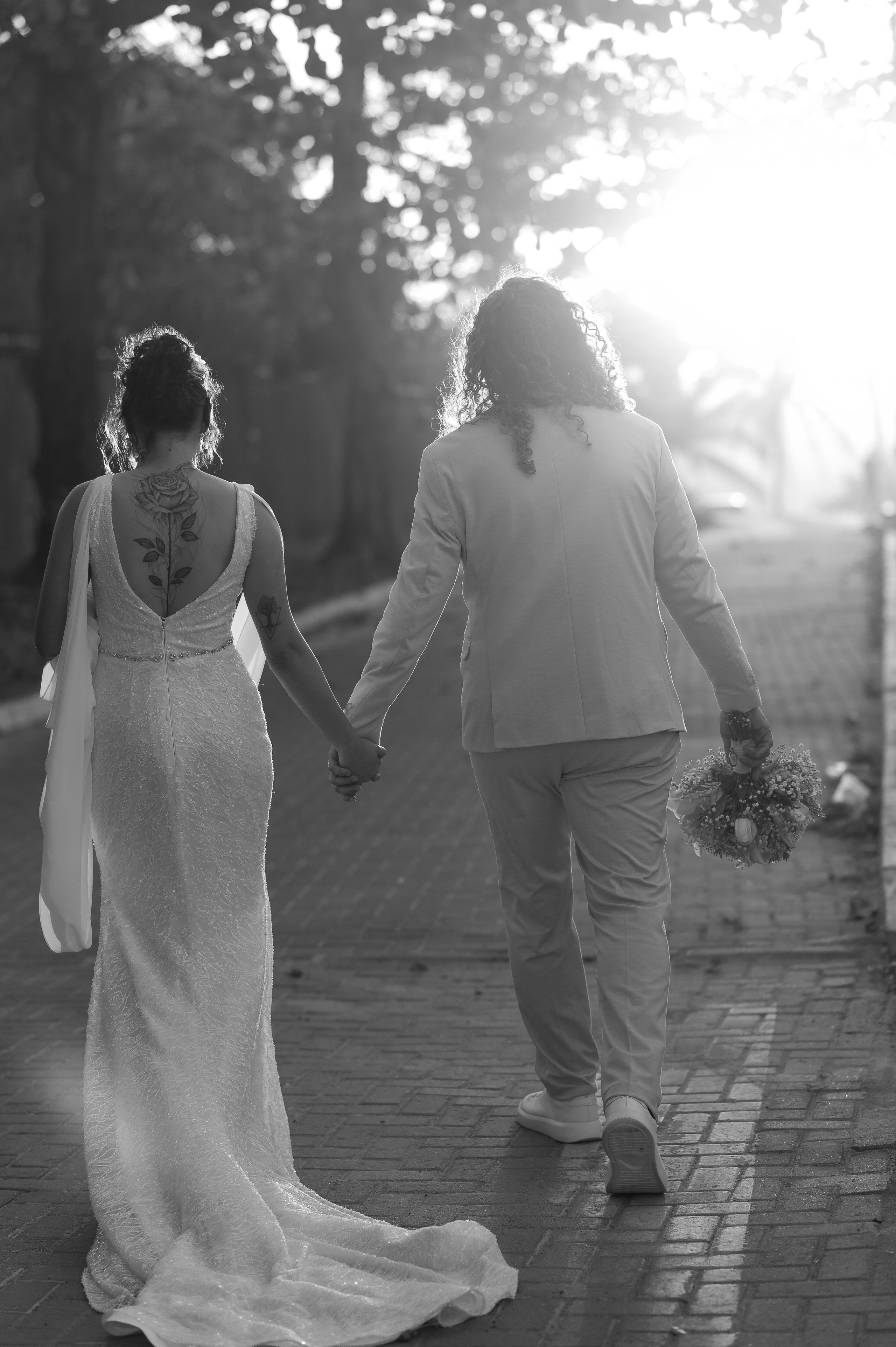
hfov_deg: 16.0
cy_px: 674
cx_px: 448
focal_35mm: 85
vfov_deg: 23.9
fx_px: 3178
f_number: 2.5
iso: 800
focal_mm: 85
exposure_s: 1/1250
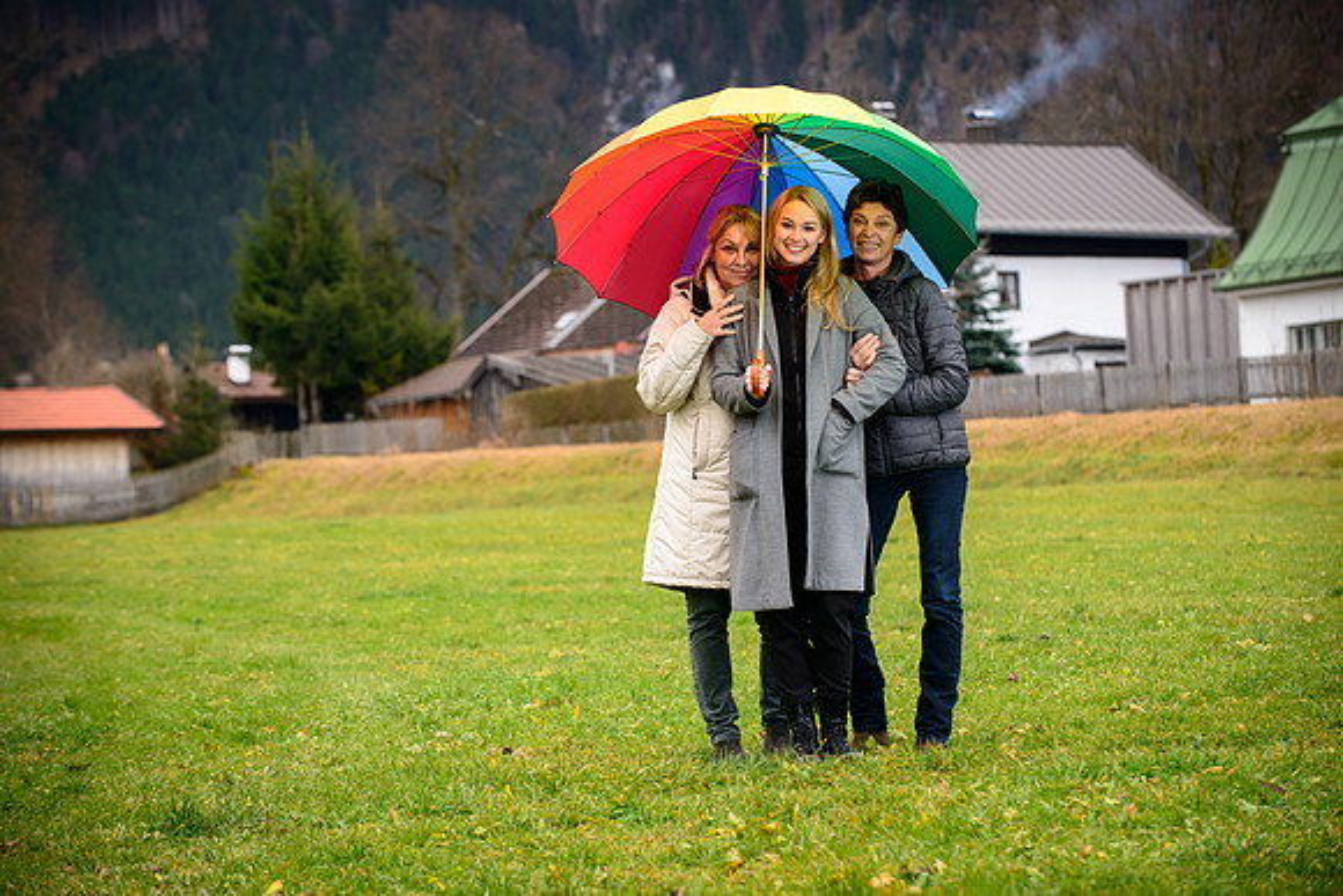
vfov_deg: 11.8
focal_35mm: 116
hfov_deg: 17.6
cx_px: 672
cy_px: 448
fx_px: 4328
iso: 800
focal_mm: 116
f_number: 5
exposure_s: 1/250
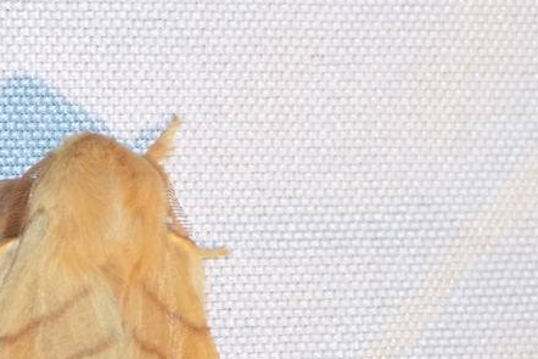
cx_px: 160
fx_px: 3961
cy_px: 296
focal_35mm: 265
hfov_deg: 7.8
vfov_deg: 5.2
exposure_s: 1/30
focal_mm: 23.4
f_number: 5
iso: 360
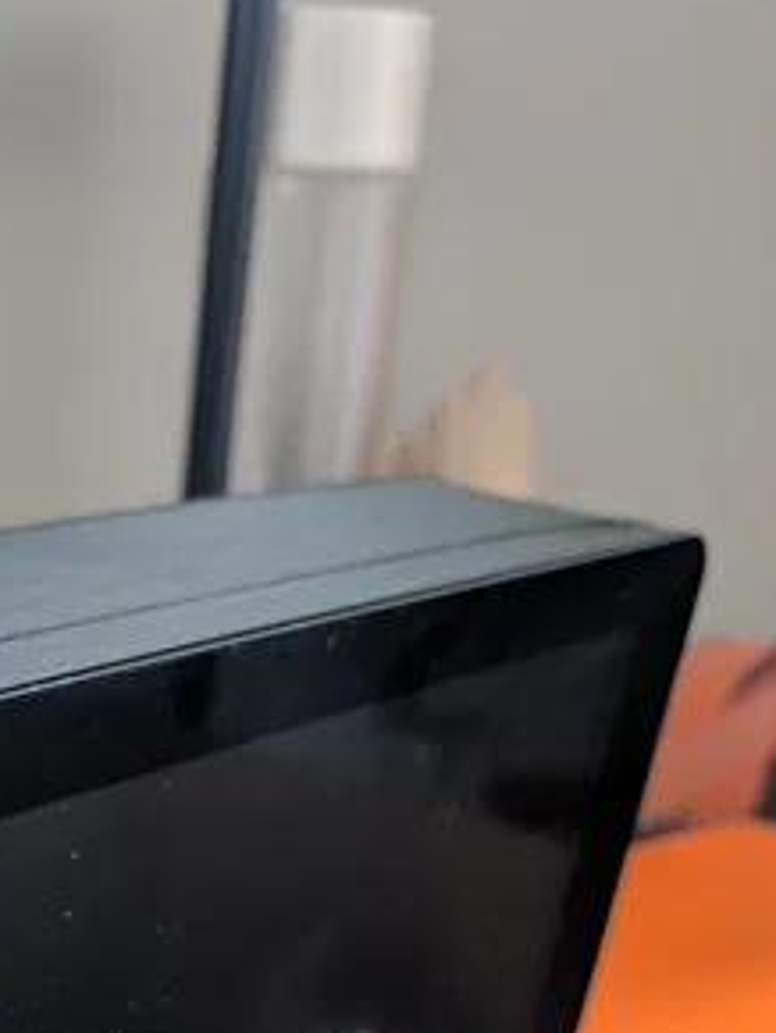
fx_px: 1671
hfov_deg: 24.9
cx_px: -5
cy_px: 1060
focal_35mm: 56
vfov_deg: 31.4
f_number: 2
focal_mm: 4.67
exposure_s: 1/60
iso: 463
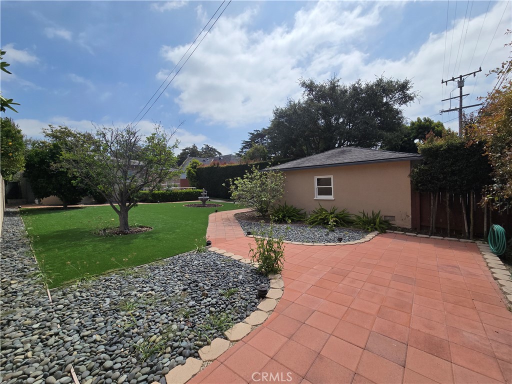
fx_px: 192
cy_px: 192
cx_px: 256
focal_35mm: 13
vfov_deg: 89.9
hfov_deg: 106.2
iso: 50
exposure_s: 1/5158
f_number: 2.2
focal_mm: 2.2
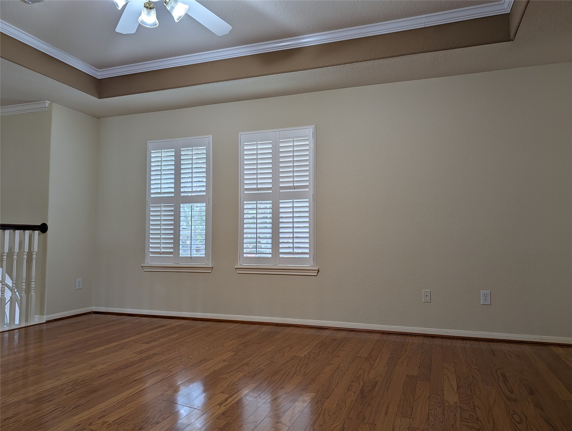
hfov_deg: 71.5
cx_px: 286
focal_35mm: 24
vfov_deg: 56.9
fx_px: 397
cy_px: 216
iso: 22
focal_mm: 6.9
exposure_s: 1/40
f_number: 1.68
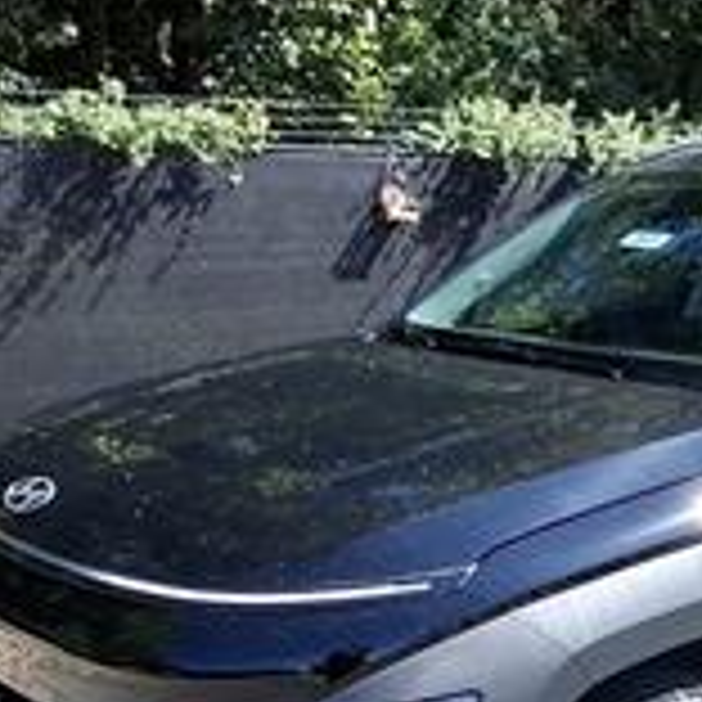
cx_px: 639
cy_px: 634
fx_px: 1331
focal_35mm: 58
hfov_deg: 28.4
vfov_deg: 28.4
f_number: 2.2
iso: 40
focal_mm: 1.64
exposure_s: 1/909
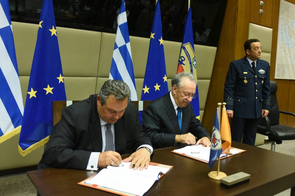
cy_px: 98
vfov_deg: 38.9
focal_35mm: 34
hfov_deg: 55.8
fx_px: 279
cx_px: 148
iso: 6400
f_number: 5
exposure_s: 1/250
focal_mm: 34
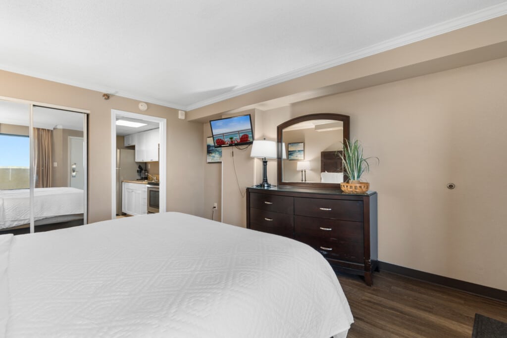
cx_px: 254
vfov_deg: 77.3
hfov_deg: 100.4
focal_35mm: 15
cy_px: 169
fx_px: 211
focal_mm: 10
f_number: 4.5
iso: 100
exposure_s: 1/5
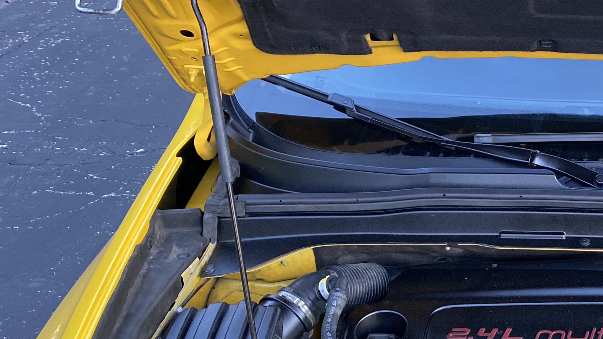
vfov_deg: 21.4
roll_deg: -2.9
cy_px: 202
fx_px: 895
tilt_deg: -30.3
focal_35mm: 56
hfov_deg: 34.4
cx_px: 578
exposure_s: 1/60
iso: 250
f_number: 1.8
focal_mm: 4.25
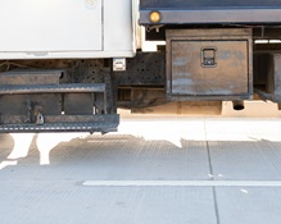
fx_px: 623
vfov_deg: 20.0
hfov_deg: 25.4
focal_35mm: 75
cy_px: 15
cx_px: 168
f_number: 1.8
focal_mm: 35
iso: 100
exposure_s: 1/500
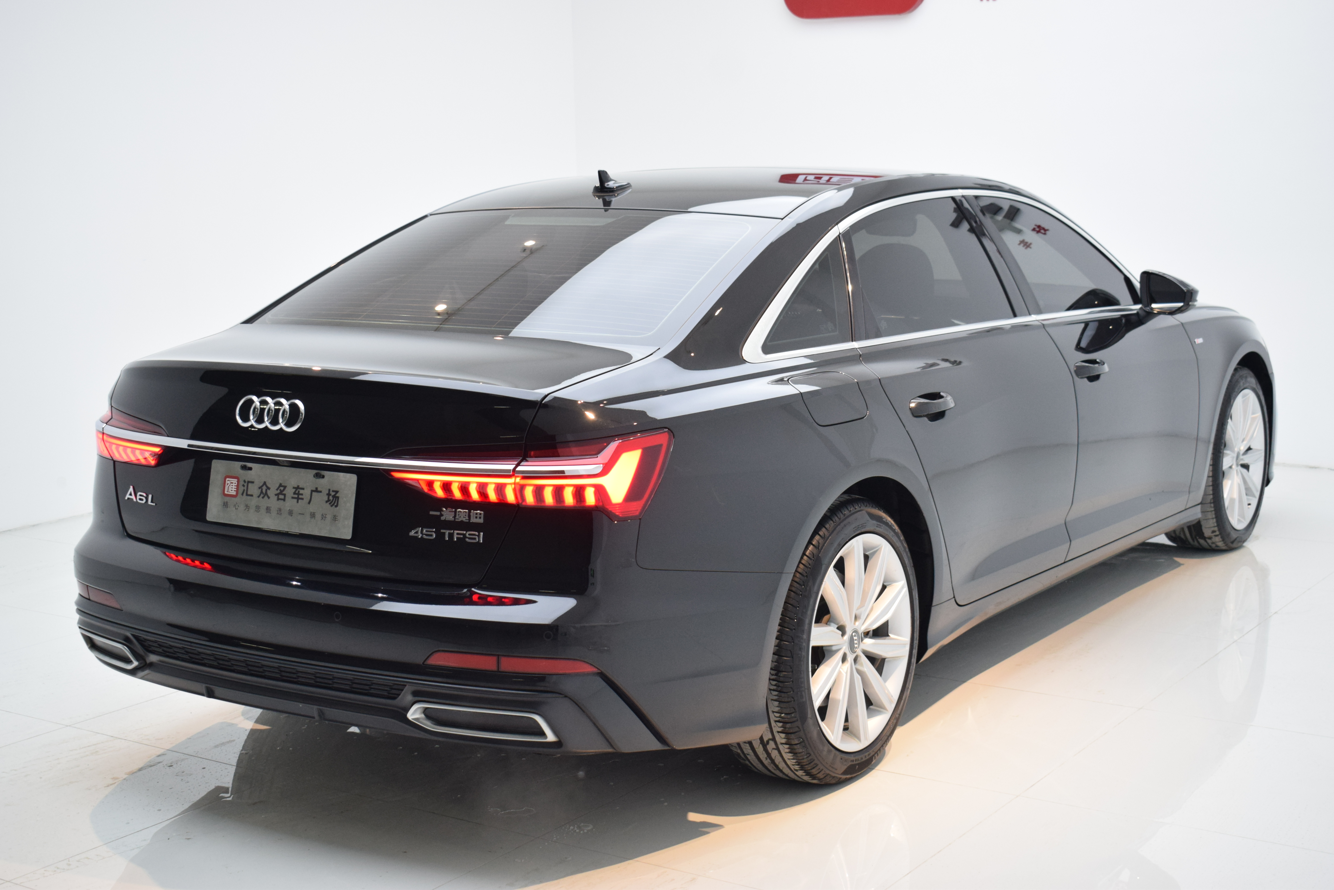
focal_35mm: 51
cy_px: 445
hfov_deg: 38.9
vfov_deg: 26.5
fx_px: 1890
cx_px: 667
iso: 1000
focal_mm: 34
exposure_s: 1/100
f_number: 5.6
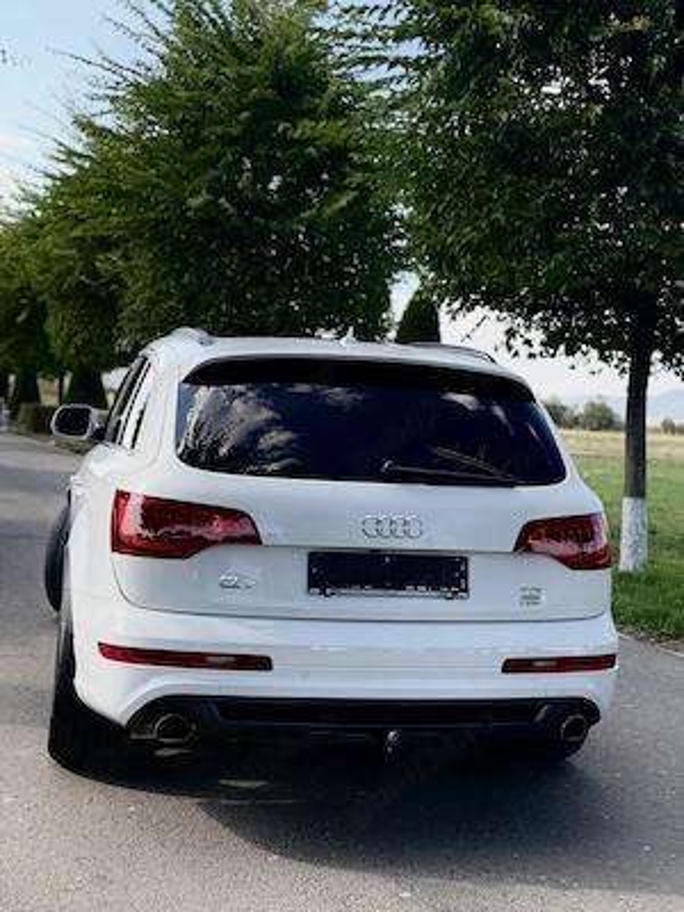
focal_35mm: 48
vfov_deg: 39.7
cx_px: 342
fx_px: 1265
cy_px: 456
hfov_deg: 30.3
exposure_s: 1/1133
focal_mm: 6.76
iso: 100
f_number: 1.78
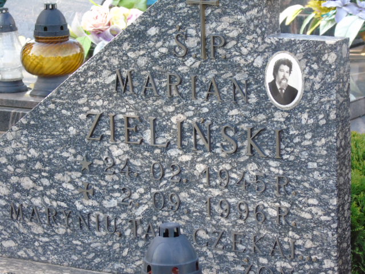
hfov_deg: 13.9
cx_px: 182
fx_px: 1497
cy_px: 137
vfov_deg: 10.4
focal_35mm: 142
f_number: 4.7
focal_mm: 25
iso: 320
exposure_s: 1/125
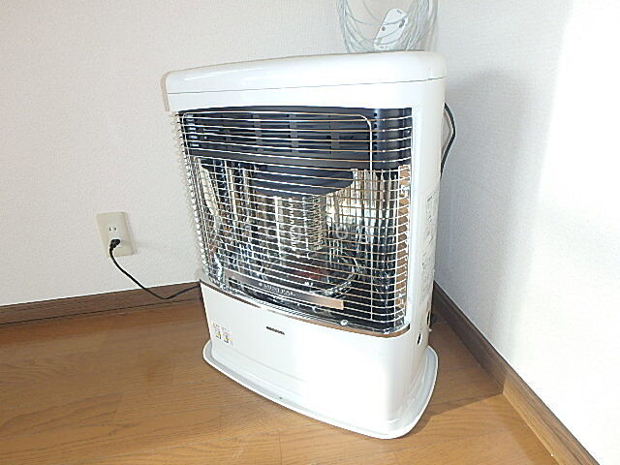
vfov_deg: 63.4
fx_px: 376
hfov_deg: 79.0
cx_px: 310
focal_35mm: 21
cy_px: 232
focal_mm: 3.7
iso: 125
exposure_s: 1/80
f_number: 3.5
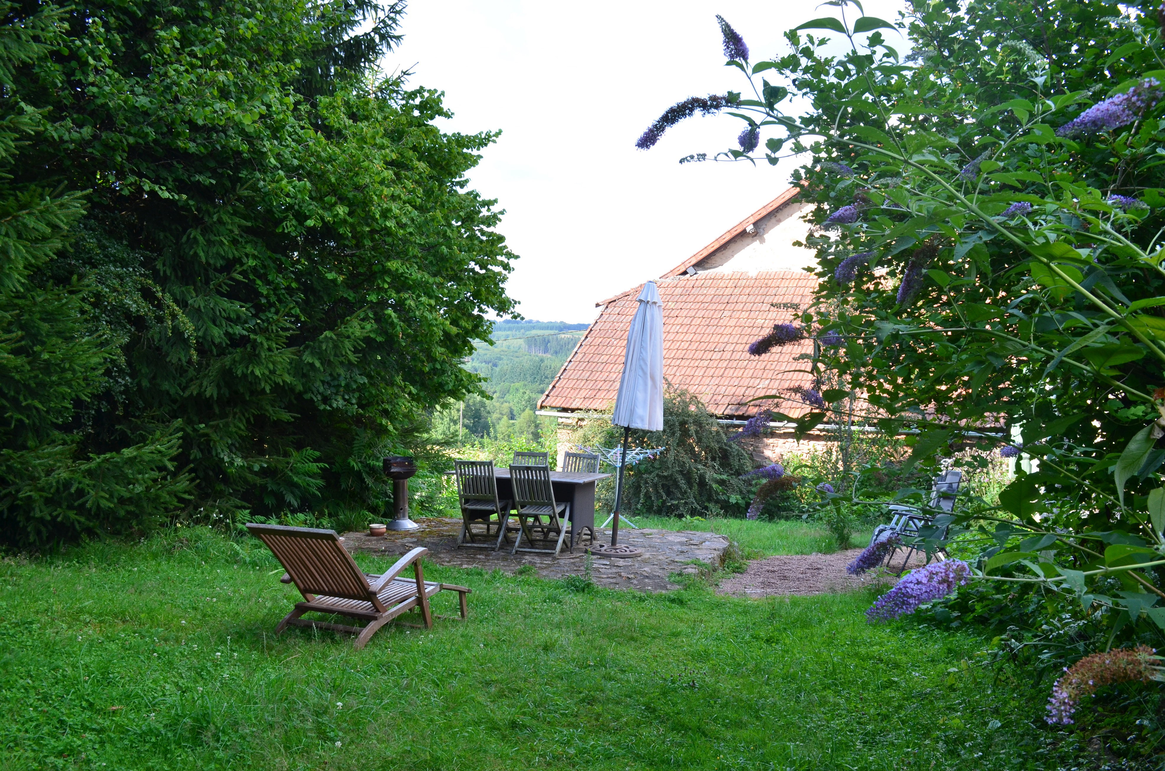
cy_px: 386
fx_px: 1066
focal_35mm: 33
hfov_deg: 57.3
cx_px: 582
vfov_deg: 39.8
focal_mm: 22
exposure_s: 1/60
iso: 220
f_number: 10
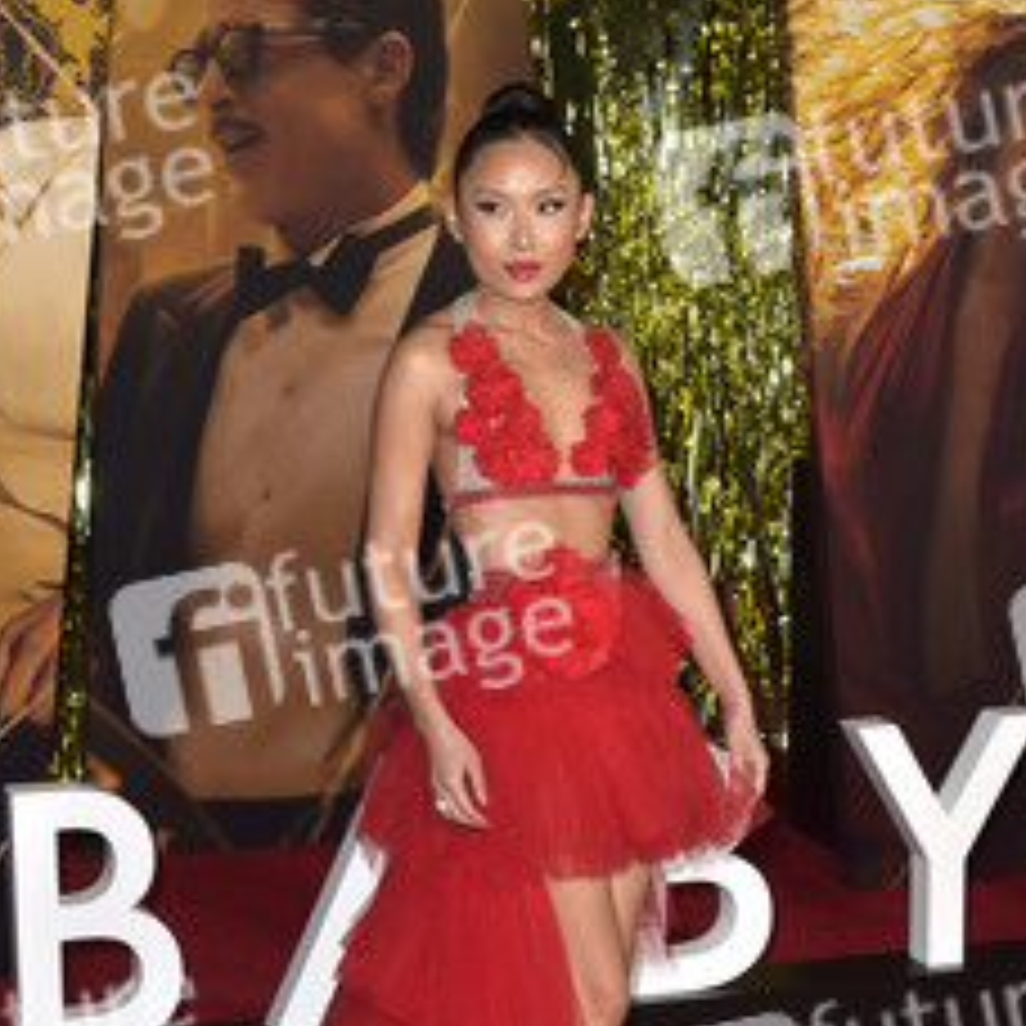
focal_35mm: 67
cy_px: 855
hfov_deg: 25.7
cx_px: 475
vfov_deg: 25.2
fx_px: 2247
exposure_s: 1/250
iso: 1000
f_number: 6.3
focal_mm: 45
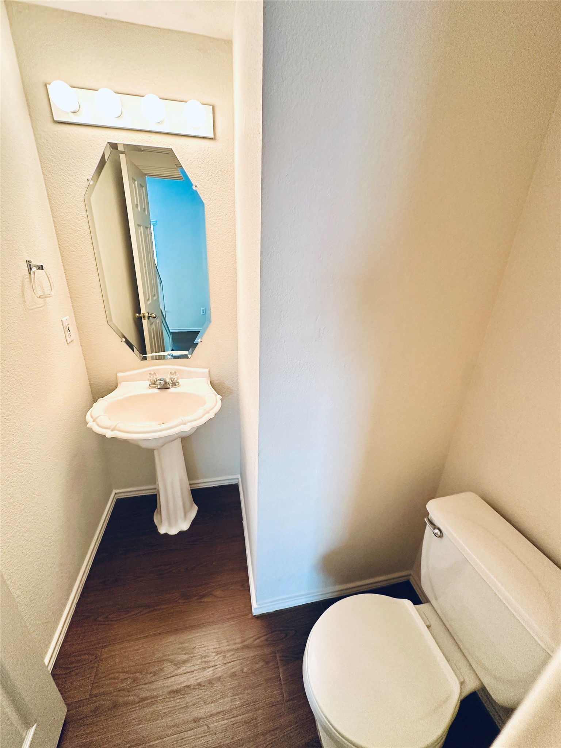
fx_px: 303
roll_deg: -2.7
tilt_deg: -22.3
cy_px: 374
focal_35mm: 14
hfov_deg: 85.7
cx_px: 280
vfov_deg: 102.1
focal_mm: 2.22
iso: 320
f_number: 2.2
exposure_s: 1/120
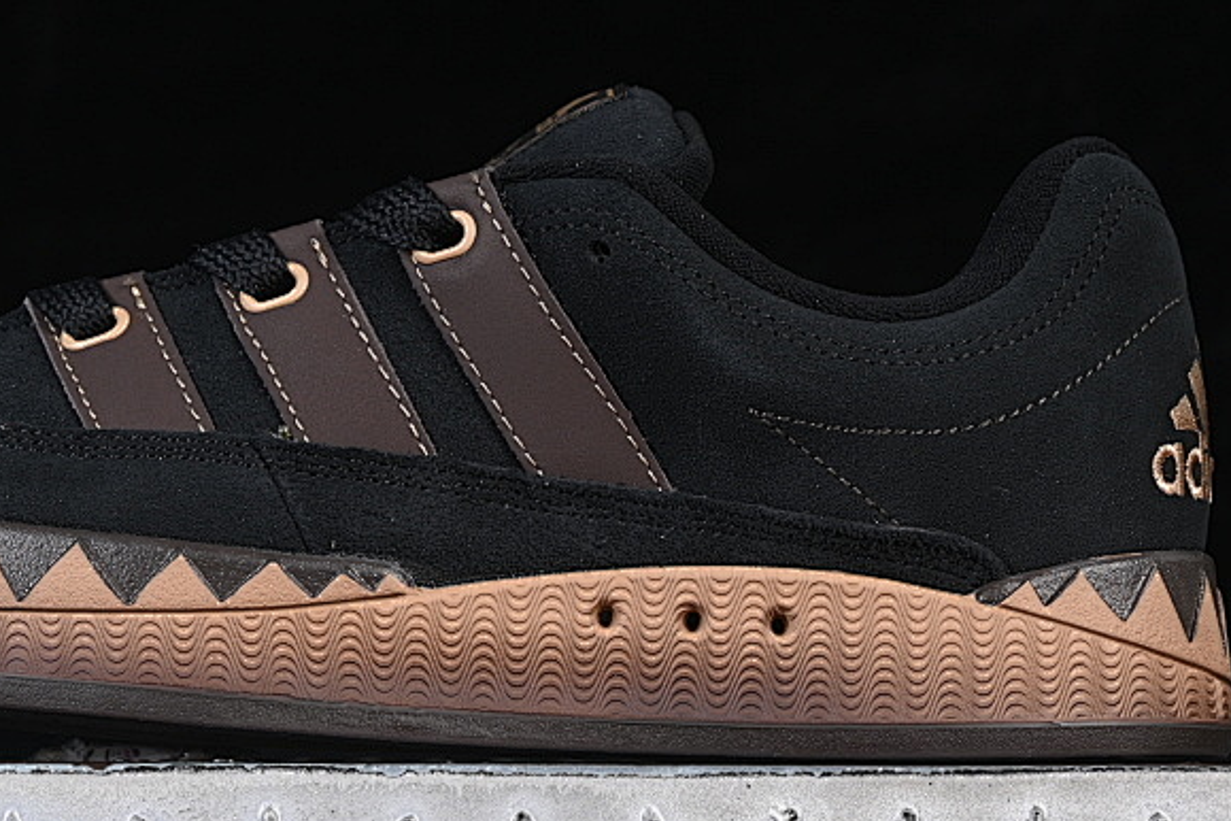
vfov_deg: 9.8
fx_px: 4787
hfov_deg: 14.6
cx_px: 461
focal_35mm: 140
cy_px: 289
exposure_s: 1/60
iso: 160
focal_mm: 50
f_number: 6.3
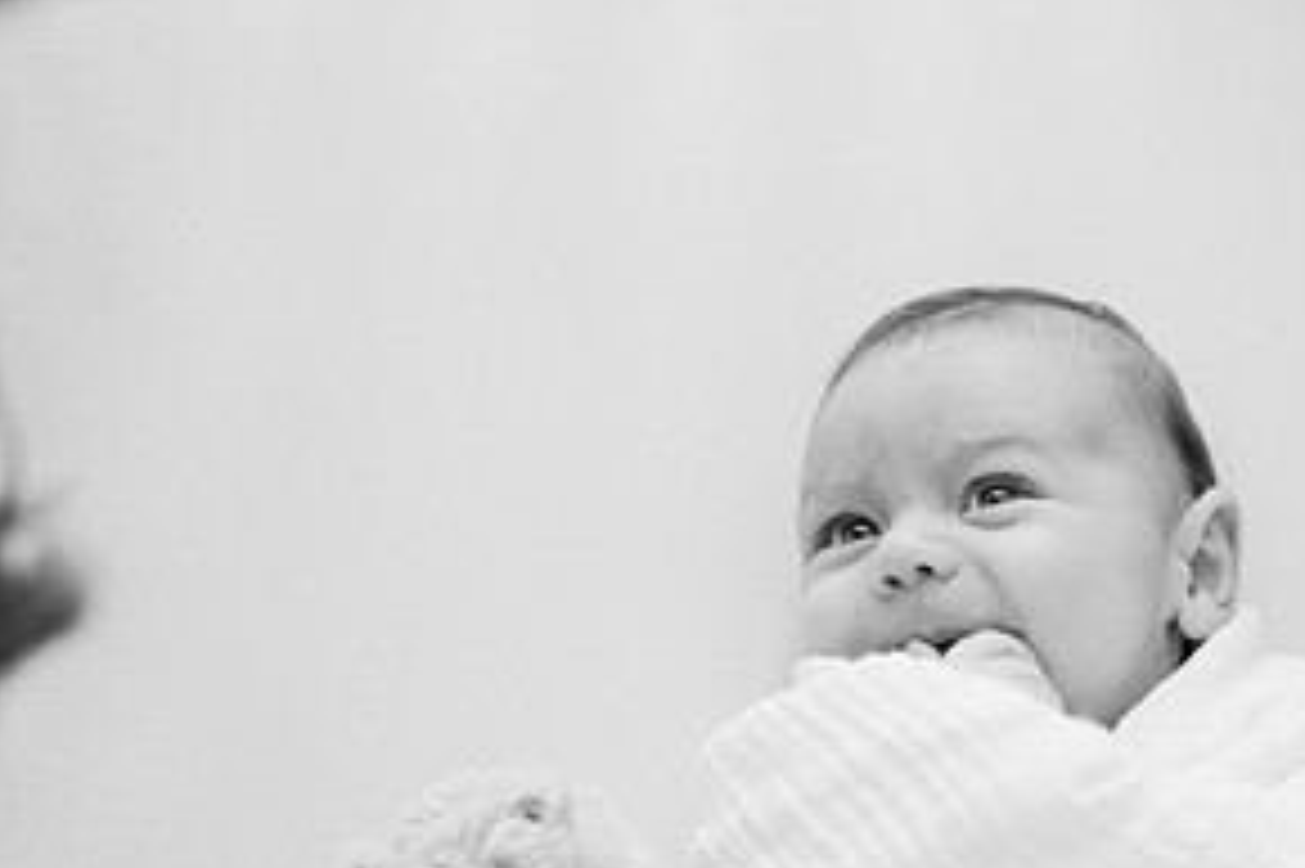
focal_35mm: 70
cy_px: 537
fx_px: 2536
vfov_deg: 19.4
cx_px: 972
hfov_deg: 28.5
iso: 800
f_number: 1.8
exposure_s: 1/160
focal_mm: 35
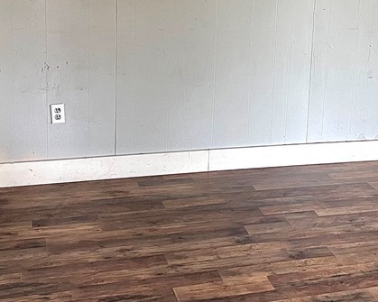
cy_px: 63
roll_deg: -2.5
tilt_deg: -11.4
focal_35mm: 62
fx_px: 693
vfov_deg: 24.2
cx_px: 260
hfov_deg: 30.2
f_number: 1.6
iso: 250
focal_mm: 5.1
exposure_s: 1/60
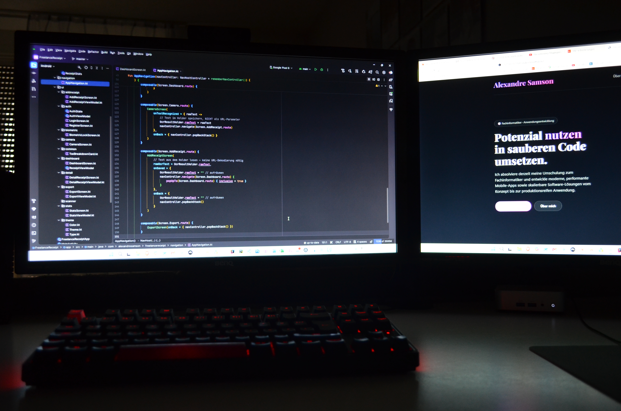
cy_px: 206
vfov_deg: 39.8
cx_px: 310
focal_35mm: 33
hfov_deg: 57.3
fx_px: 568
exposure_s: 1/30
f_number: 3.8
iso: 1000
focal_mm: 22
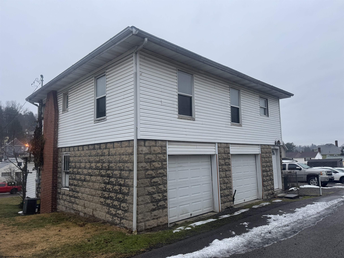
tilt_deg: +7.2
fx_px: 239
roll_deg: +1.3
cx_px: 172
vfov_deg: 56.8
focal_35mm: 24
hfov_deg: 71.6
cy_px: 129
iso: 200
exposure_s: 1/82
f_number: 1.78
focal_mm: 6.76
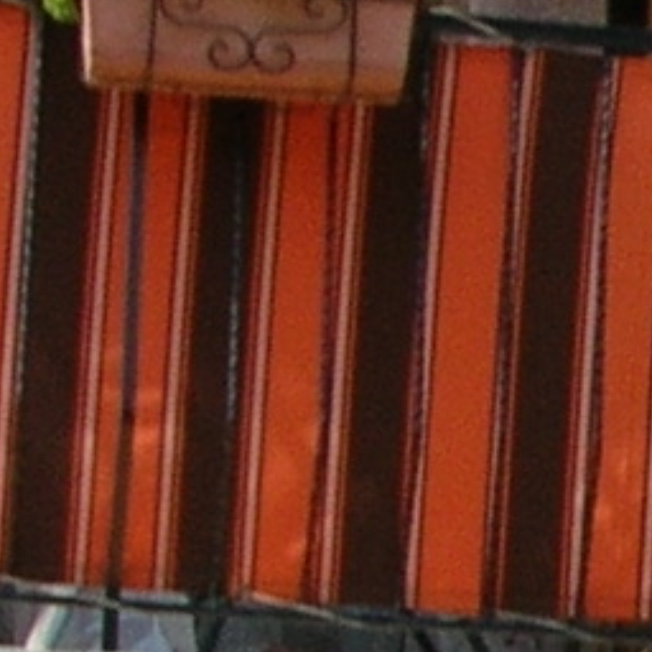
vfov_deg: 6.3
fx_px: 5881
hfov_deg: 6.0
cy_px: 960
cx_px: 1826
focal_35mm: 276
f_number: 5.6
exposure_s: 1/217
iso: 50
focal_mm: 5.8
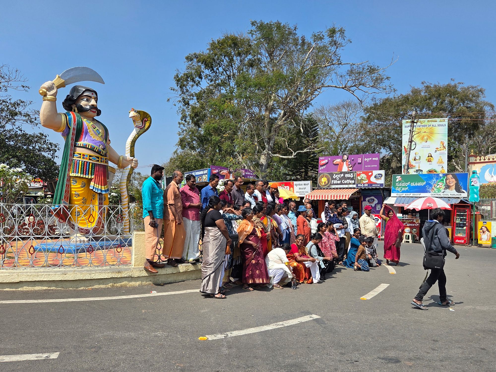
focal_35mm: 23
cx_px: 248
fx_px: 330
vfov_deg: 58.9
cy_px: 186
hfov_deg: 73.9
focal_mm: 5.4
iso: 80
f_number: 1.8
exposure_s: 1/5004
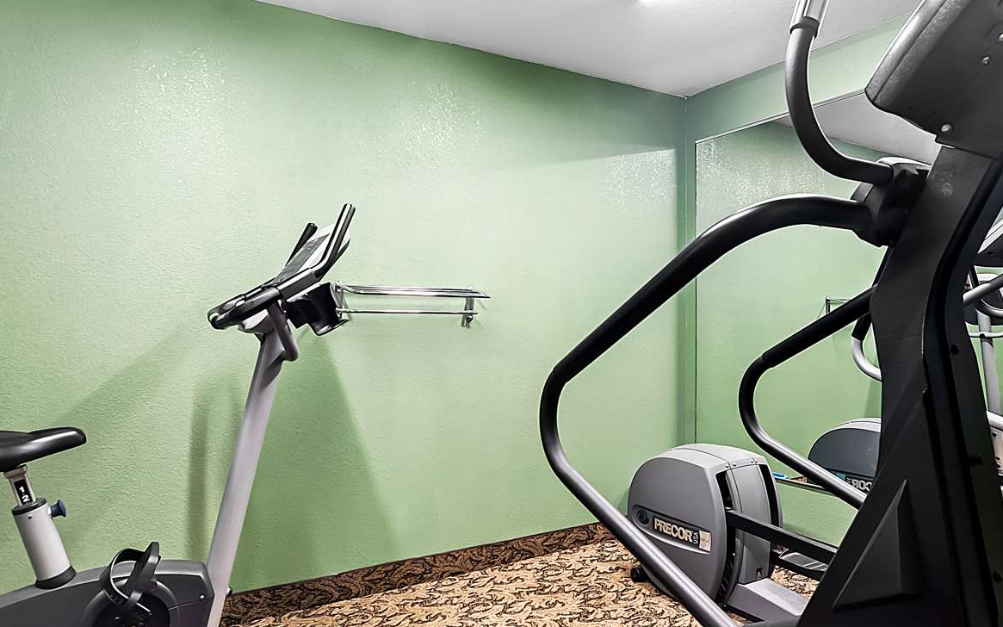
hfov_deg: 81.9
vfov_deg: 57.0
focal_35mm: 21
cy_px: 365
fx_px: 574
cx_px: 561
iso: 100
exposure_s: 3.2
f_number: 7.1
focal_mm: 16
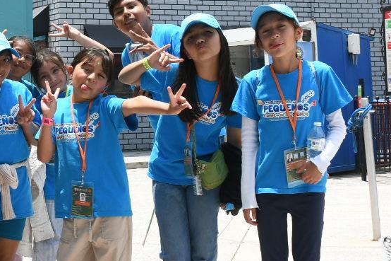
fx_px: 858
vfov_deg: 17.0
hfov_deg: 24.4
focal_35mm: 79
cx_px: -6
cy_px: 24
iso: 160
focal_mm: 18
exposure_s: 1/160
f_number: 10
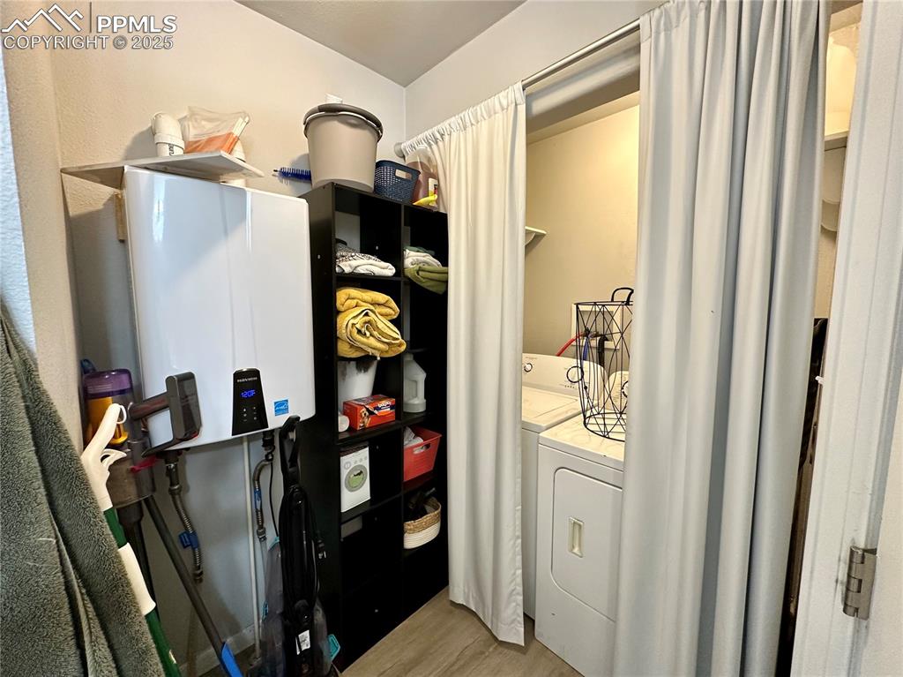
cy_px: 338
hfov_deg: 102.1
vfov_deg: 85.6
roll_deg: -0.1
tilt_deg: -5.7
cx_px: 452
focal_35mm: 14
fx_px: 365
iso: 250
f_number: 2.2
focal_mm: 2.22
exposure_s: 1/60
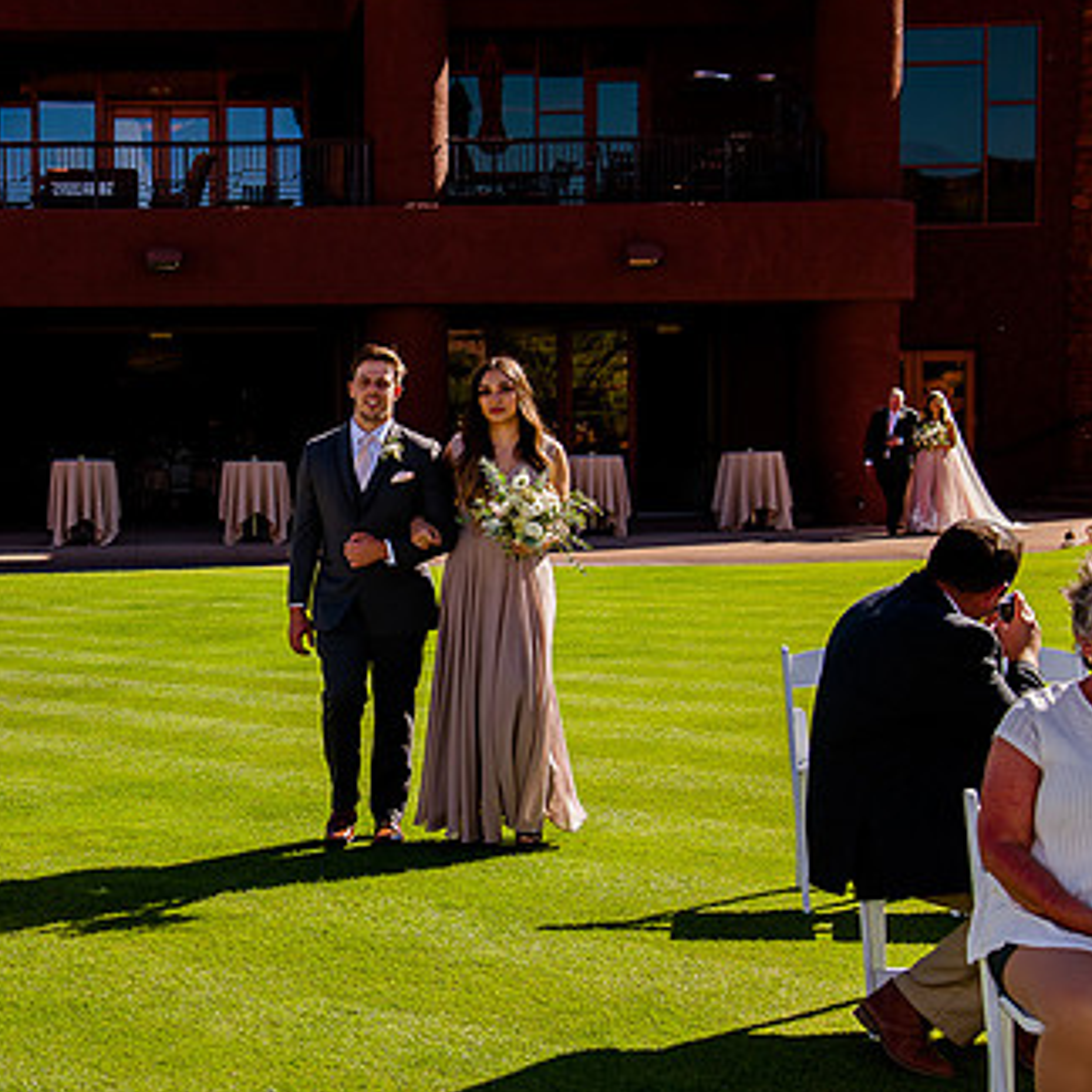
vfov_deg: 24.6
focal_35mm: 70
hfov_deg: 24.3
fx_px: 2498
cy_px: 472
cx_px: 216
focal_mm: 46
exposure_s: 1/320
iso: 125
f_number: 5.6
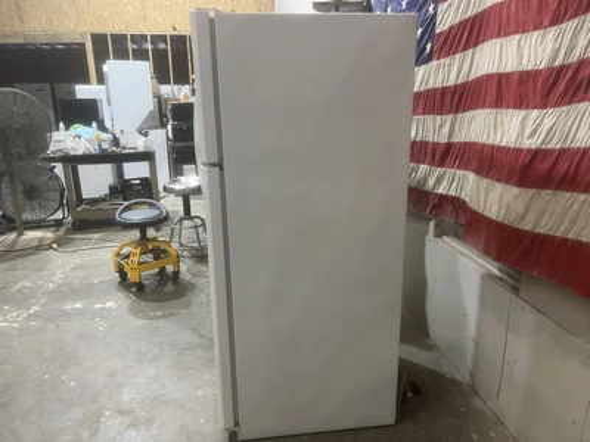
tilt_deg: -16.3
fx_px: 443
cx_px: 295
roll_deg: +0.5
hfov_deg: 67.3
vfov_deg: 53.1
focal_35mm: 26
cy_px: 221
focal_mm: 5.1
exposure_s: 1/60
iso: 100
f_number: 1.6
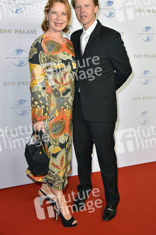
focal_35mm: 45
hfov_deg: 29.7
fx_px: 294
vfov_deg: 43.6
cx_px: 87
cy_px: 105
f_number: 6.3
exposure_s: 1/125
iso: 640
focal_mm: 40
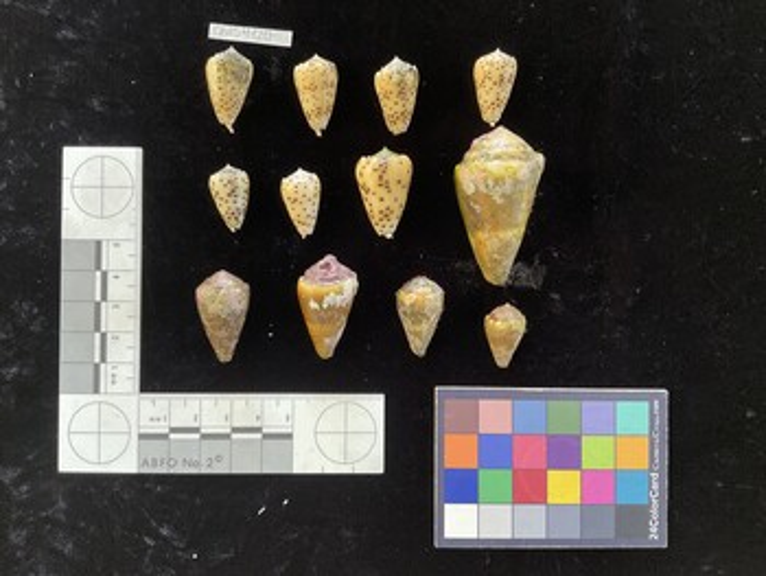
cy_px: 288
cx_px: 383
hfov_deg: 61.6
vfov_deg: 48.3
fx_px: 642
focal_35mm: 29
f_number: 1.8
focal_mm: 3
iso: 125
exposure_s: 1/50
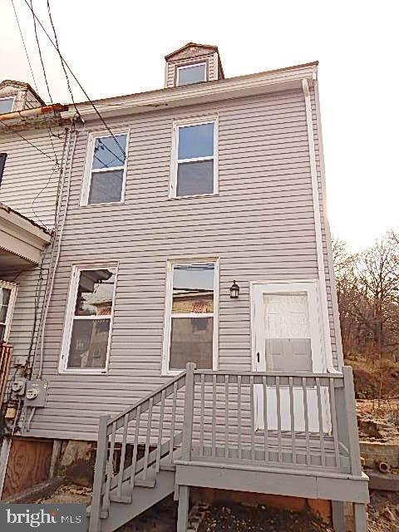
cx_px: 200
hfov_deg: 61.1
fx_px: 338
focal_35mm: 22
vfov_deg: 76.4
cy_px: 266
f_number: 3
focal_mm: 4
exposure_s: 1/640
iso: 125
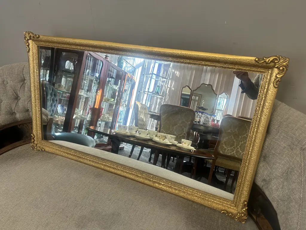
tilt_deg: -33.4
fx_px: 212
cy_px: 115
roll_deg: +1.7
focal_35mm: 24
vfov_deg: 56.8
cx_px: 153
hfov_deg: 71.6
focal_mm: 6.86
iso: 160
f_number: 1.78
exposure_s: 1/100
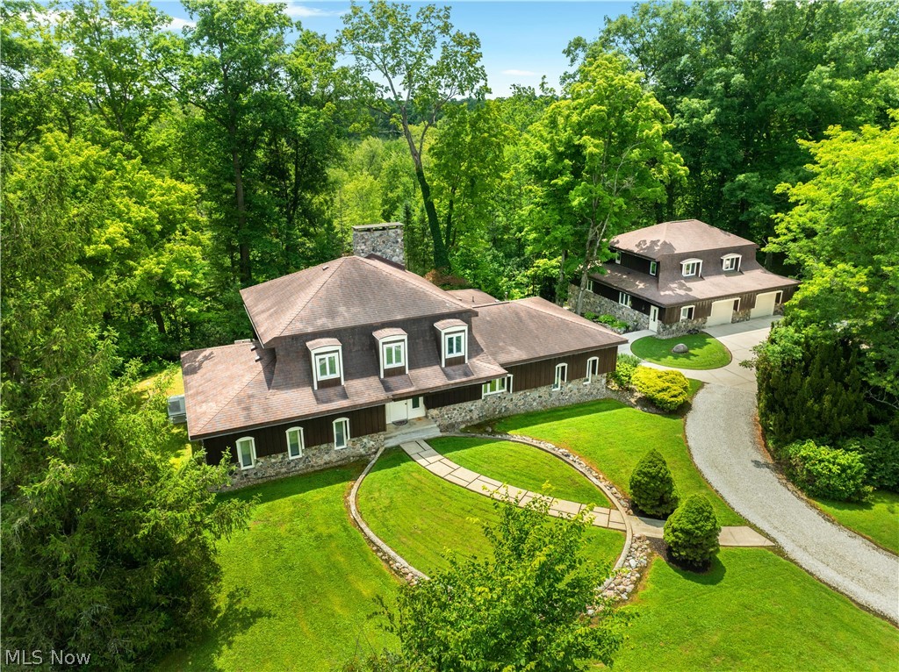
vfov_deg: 56.7
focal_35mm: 24
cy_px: 336
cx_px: 450
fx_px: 623
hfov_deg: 71.6
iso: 150
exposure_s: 1/640
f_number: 2.8
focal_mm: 12.29
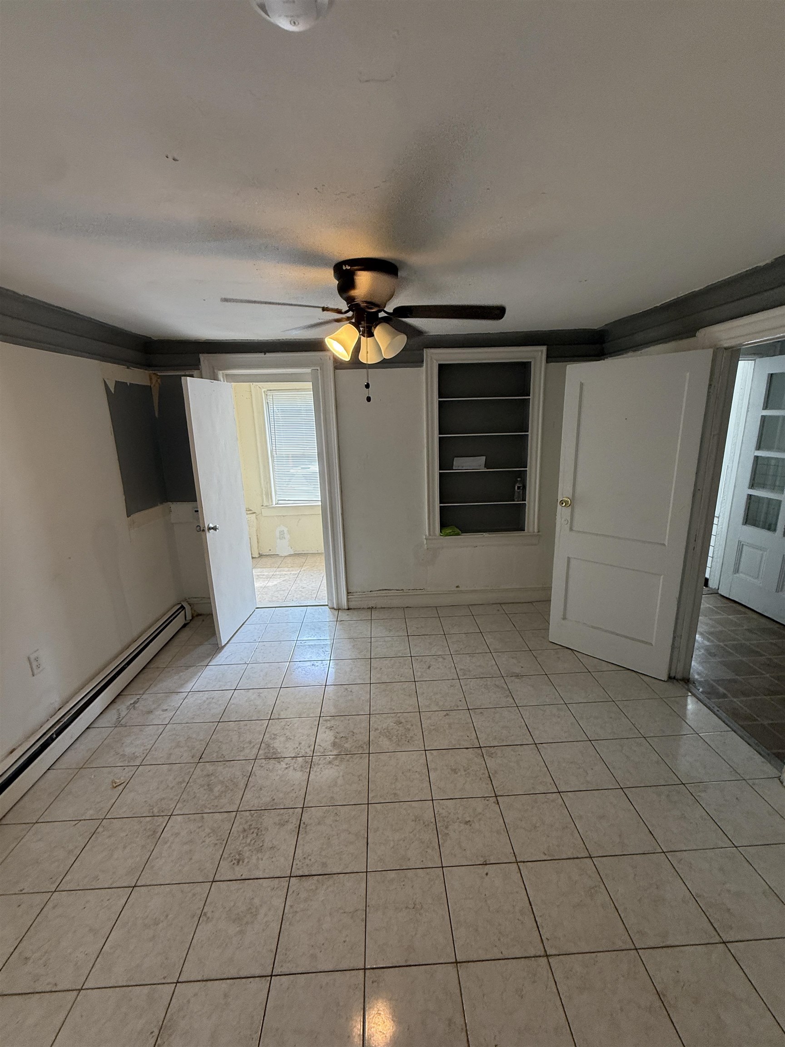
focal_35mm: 14
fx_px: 423
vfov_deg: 102.1
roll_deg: +1.9
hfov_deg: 85.7
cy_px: 524
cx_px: 392
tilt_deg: -11.1
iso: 125
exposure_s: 1/120
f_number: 2.2
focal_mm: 2.22
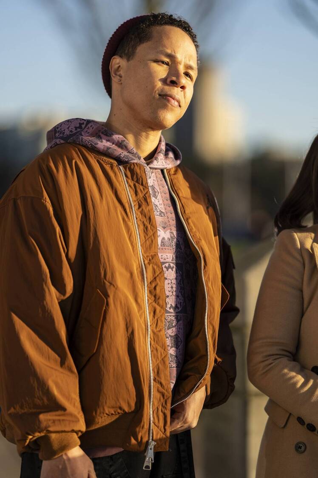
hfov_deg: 10.2
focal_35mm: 135
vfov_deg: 15.2
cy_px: 239
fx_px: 1789
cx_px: 159
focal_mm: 135
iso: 100
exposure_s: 1/1600
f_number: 2
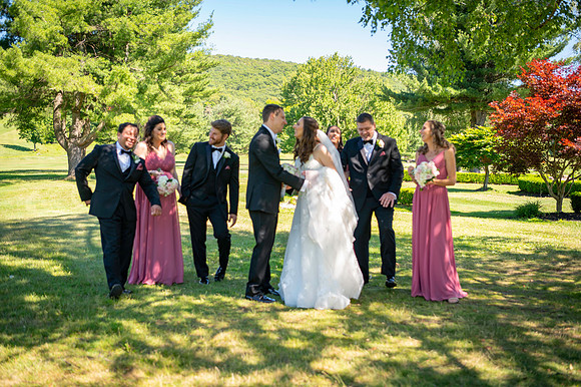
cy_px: 194
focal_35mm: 38
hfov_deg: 50.7
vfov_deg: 35.0
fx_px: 613
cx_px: 290
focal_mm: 38
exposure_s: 1/250
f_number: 3.2
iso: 100
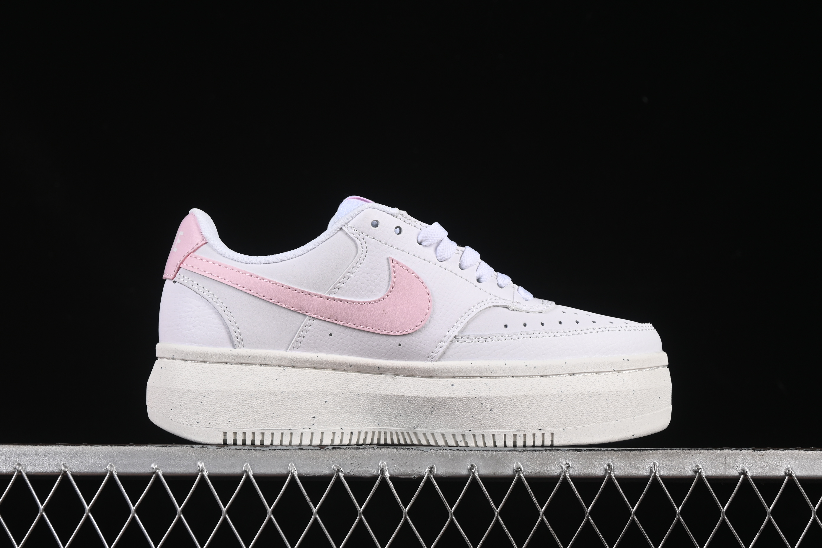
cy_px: 274
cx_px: 411
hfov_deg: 27.0
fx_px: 1712
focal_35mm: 75
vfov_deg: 18.2
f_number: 8
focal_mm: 50
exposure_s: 1/100
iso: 160
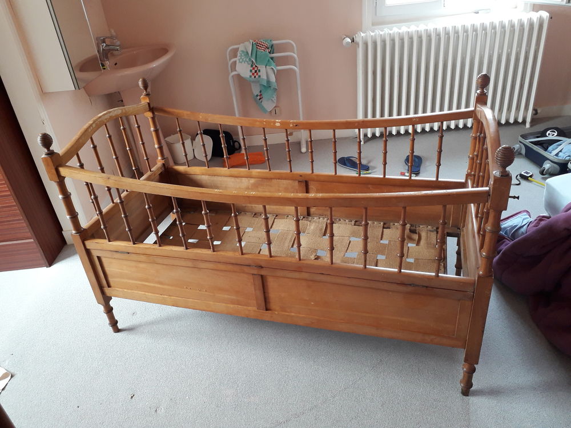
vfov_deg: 51.4
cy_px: 214
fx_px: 445
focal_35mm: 27
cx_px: 286
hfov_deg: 65.3
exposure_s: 1/50
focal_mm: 3.6
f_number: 1.9
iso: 100
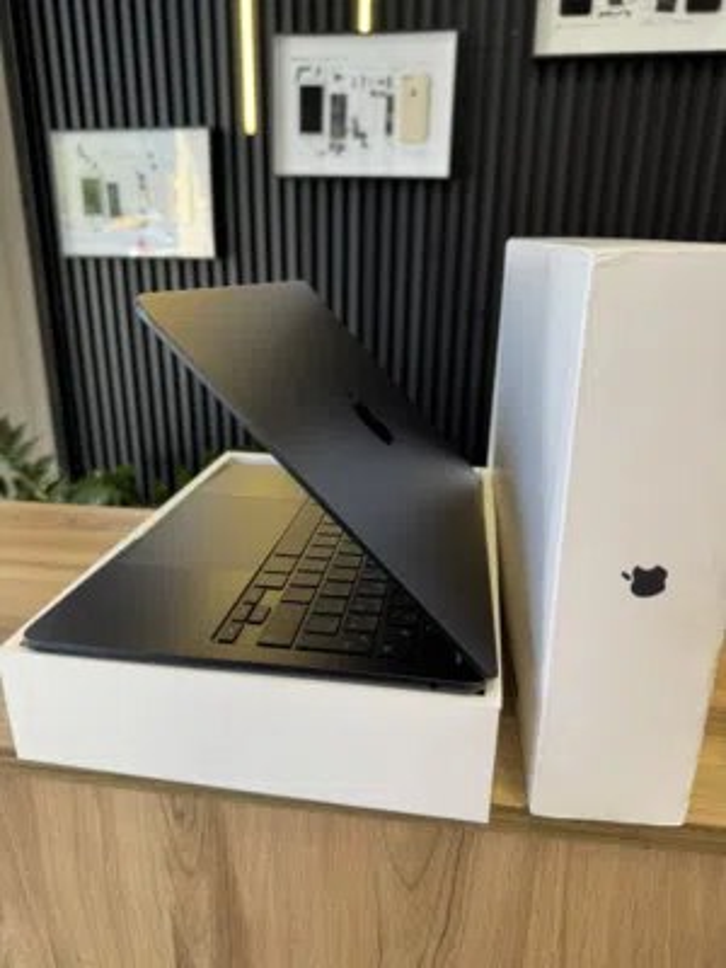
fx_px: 671
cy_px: 484
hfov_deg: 56.8
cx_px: 363
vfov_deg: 71.6
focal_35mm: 24
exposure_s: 1/121
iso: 80
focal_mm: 6.76
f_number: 1.78
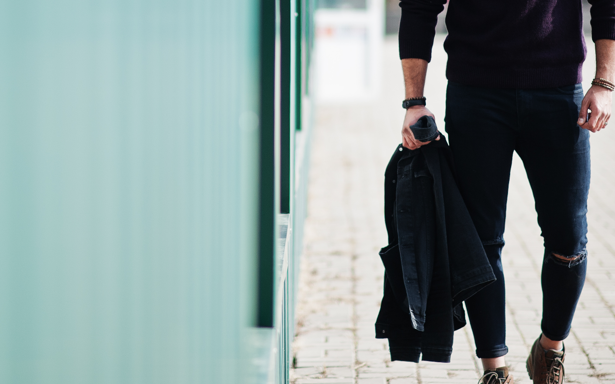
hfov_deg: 12.7
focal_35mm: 164
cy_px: 76
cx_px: 188
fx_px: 2749
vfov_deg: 8.0
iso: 200
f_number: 1.4
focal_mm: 85
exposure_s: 1/6400
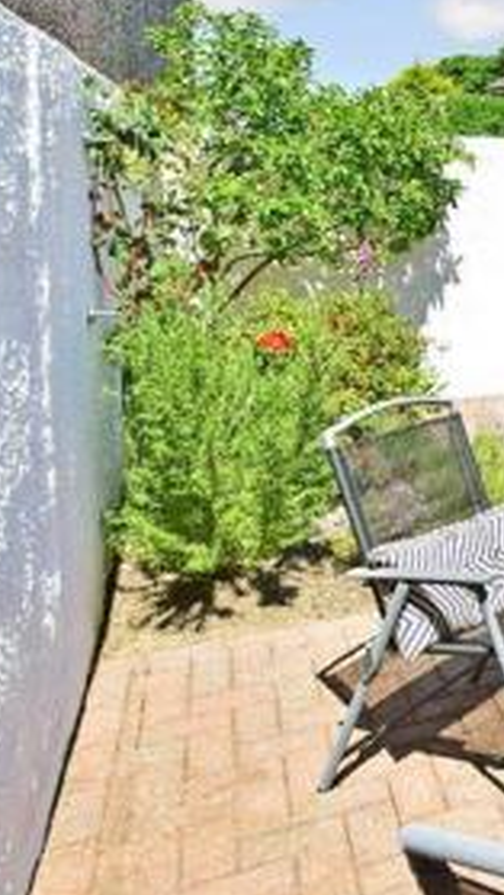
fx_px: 879
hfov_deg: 22.6
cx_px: 847
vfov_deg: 52.1
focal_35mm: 37
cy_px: 245
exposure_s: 1/1250
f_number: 8
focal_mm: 10
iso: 400
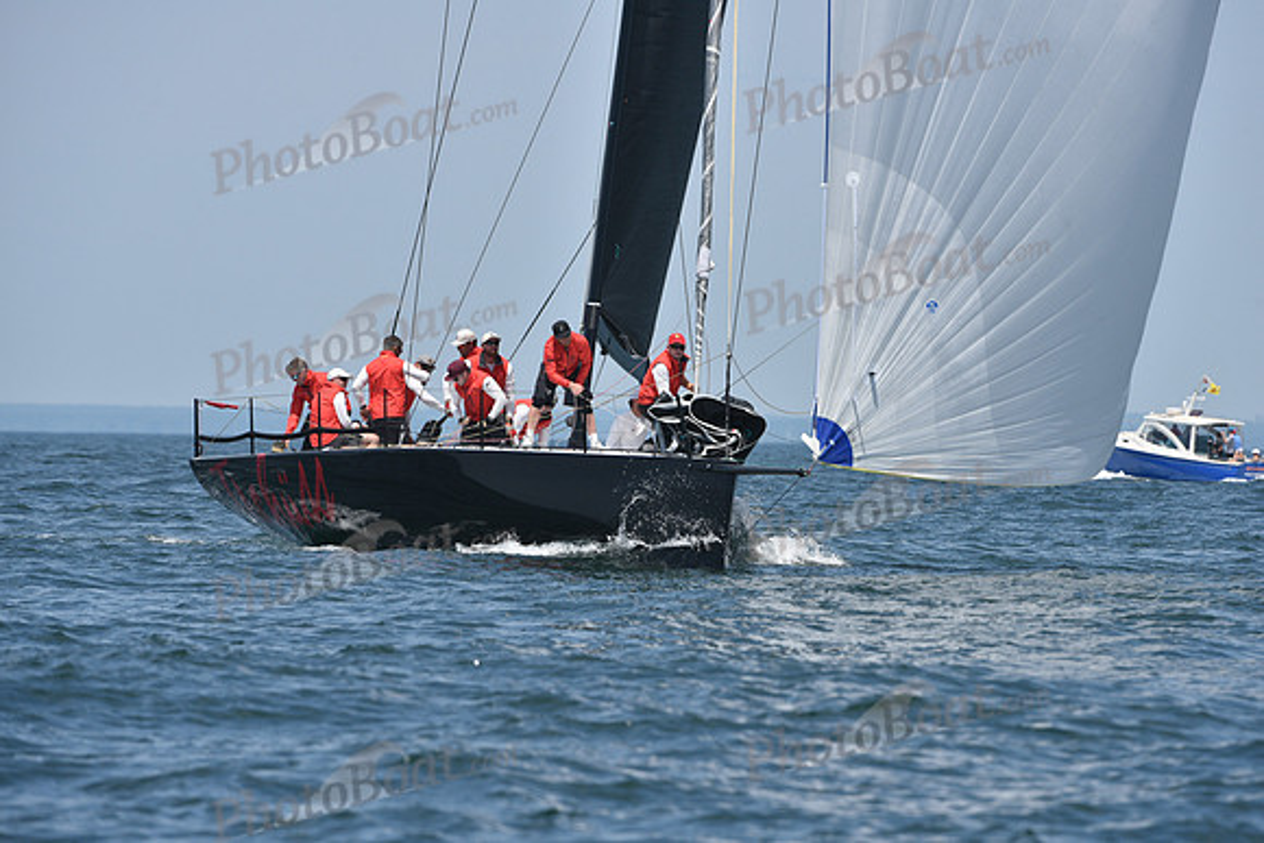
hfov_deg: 5.2
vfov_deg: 3.4
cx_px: 632
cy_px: 422
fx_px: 14047
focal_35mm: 400
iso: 320
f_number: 9
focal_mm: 400
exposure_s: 1/1000
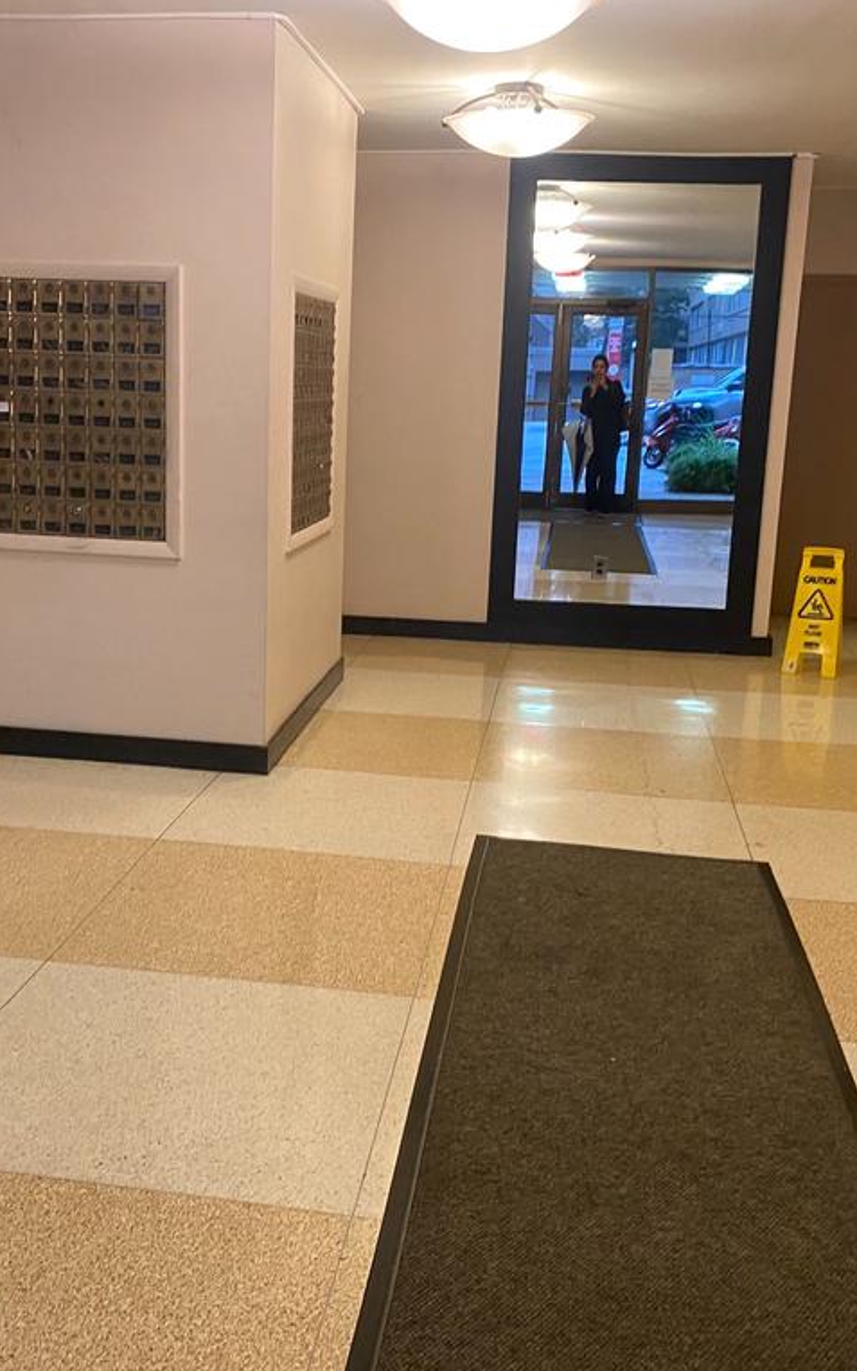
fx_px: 1382
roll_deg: -2.1
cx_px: 325
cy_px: 685
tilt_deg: -10.7
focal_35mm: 37
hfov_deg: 34.3
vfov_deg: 52.7
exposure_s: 1/60
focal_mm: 4.25
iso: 400
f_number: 1.8
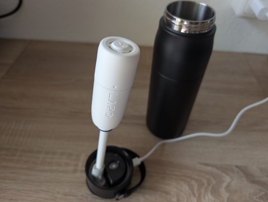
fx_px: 186
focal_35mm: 24
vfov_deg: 56.9
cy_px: 101
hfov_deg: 71.5
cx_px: 134
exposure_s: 1/42.5
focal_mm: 6.9
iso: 41
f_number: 1.68
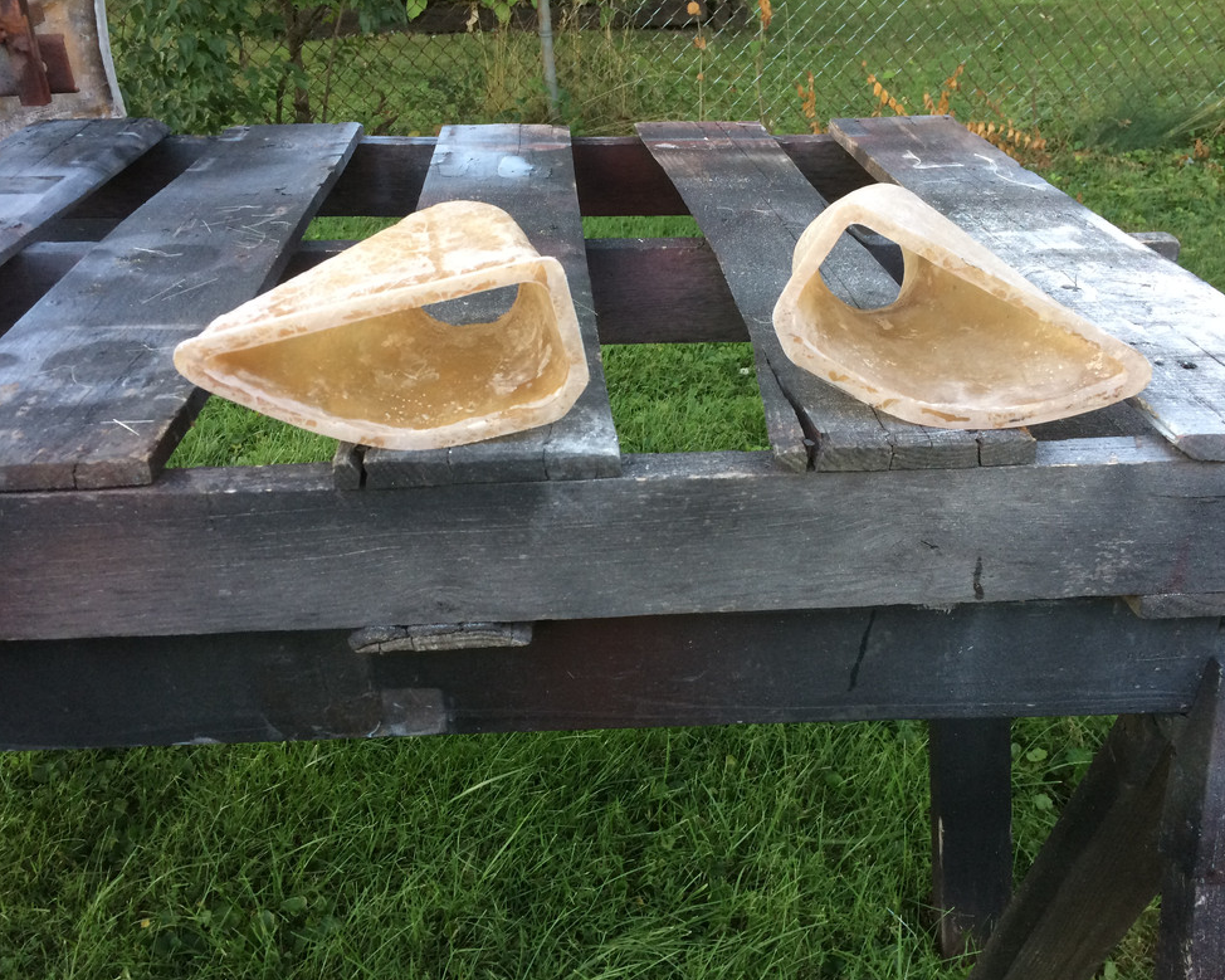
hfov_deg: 57.1
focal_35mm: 31
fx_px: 1124
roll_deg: +0.9
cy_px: 489
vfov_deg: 47.1
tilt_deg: -30.2
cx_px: 660
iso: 40
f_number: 2.2
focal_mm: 4.15
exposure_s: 1/30
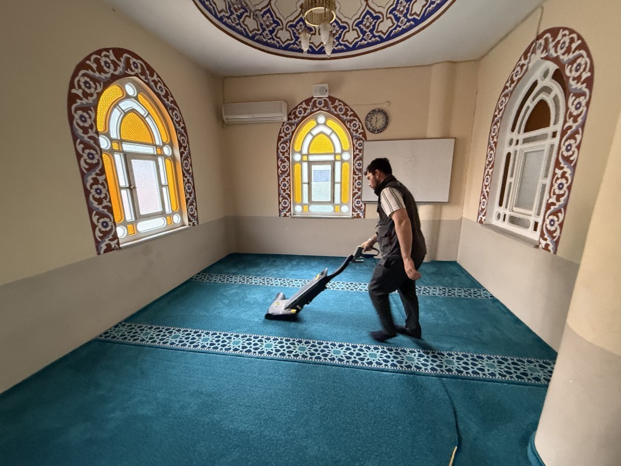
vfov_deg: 85.7
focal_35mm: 14
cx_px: 310
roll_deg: +0.9
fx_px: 251
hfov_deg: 102.1
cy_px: 233
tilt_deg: -13.4
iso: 500
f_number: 2.2
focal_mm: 2.22
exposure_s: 1/60
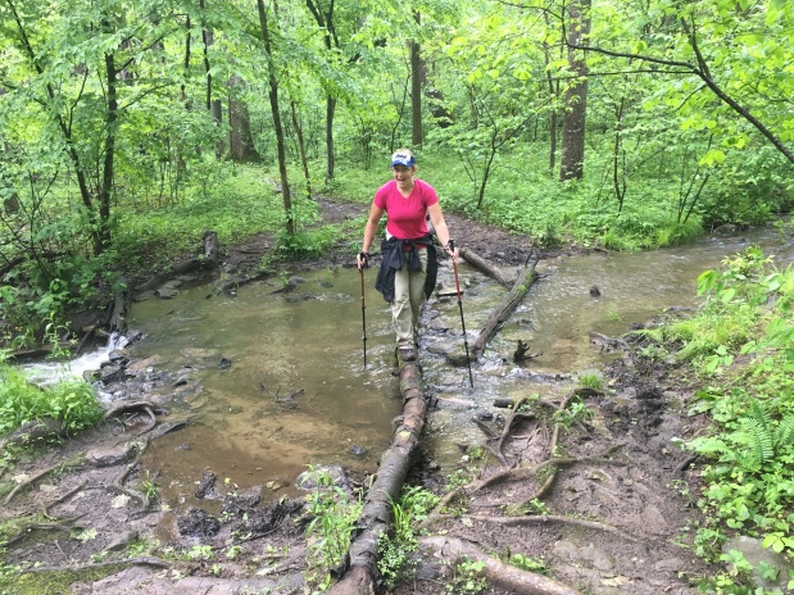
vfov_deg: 46.8
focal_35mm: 30
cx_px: 403
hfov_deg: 60.0
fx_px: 688
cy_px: 300
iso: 64
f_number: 2.2
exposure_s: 1/30
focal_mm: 4.15
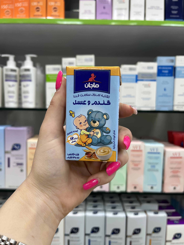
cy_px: 122
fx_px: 184
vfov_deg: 67.3
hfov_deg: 53.1
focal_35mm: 26
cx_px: 92
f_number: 1.6
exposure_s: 1/100
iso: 50
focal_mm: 5.1
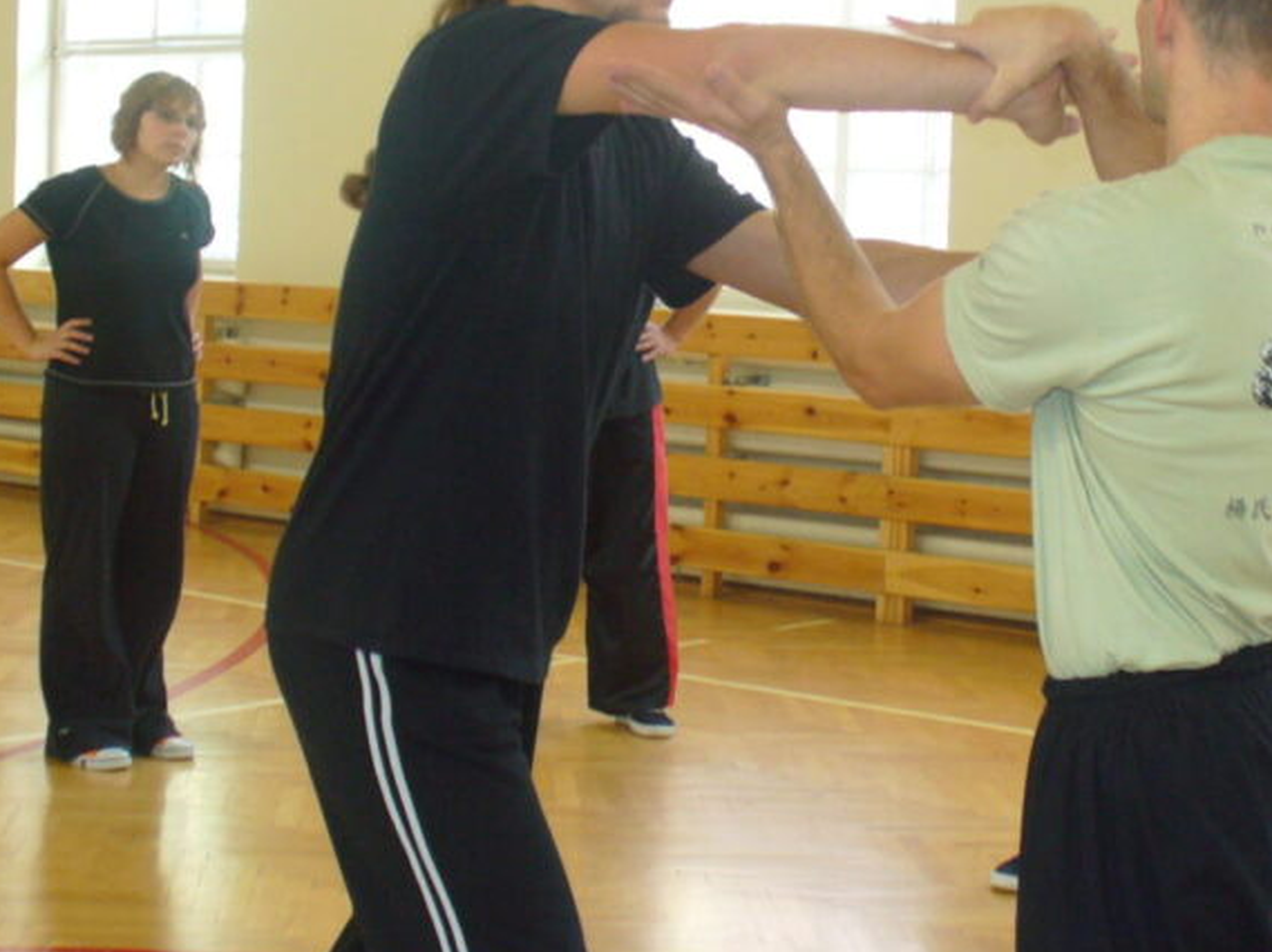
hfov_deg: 25.3
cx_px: 811
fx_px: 2828
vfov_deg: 19.1
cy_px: 315
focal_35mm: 77
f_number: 2.9
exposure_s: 1/25
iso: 100
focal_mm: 7
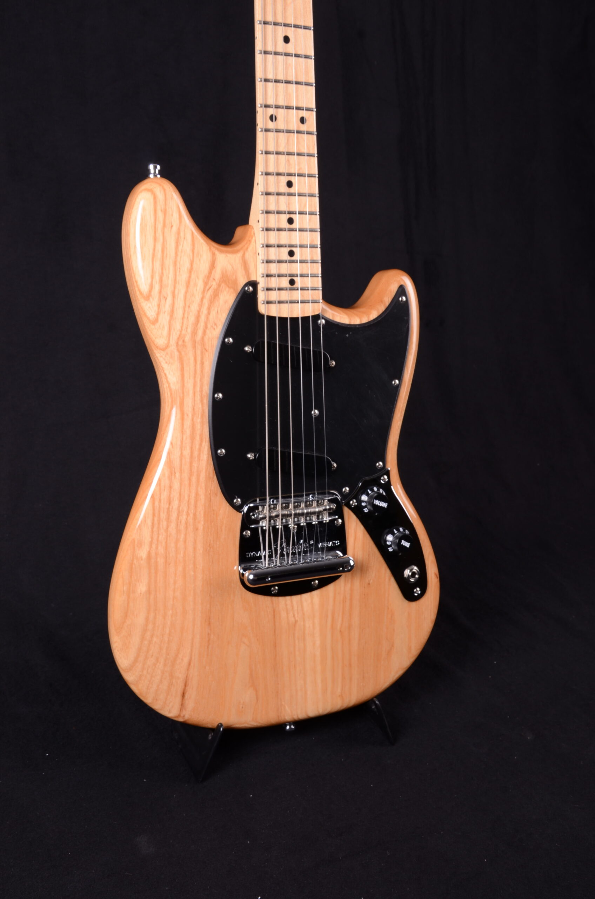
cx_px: 298
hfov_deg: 34.1
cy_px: 450
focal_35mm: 39
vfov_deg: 49.6
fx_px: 971
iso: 200
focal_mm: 26
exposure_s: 1/200
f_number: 13
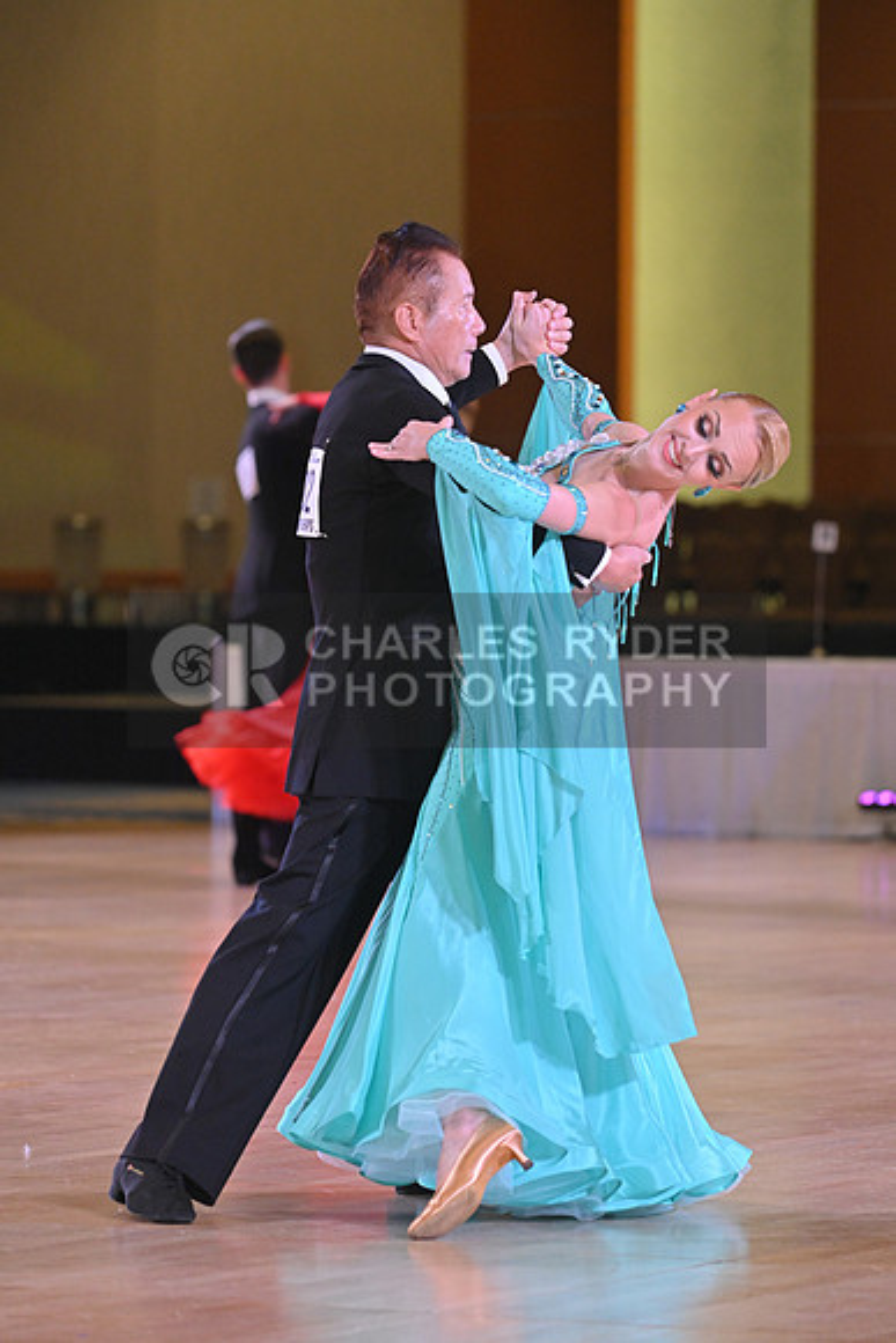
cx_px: 448
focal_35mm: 200
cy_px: 672
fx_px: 7462
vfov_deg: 10.3
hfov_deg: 6.9
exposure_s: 1/400
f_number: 5
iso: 3200
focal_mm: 200
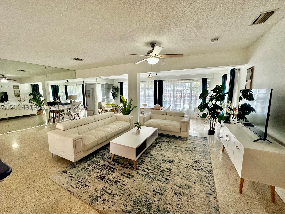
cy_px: 107
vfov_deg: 85.7
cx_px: 142
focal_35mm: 14
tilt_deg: -8.6
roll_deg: -0.7
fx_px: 115
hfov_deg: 102.1
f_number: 2.2
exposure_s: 1/120
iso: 100
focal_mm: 2.22
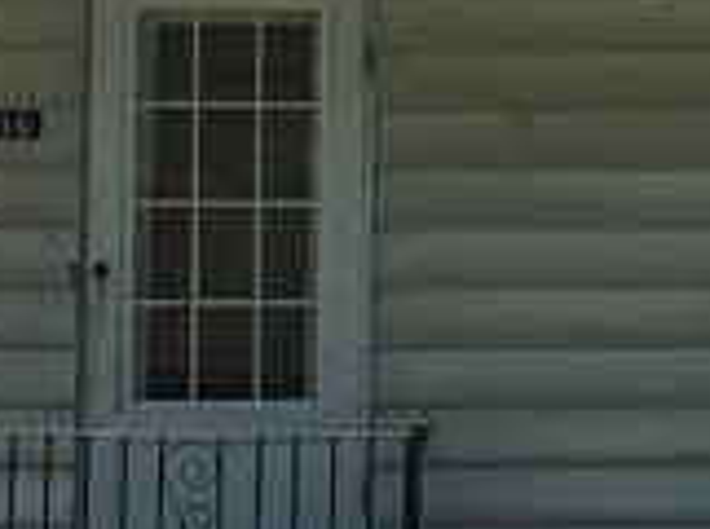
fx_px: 3786
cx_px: 745
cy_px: -48
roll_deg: -1.3
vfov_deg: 7.9
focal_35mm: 185
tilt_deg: +8.3
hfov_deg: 10.6
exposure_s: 1/1364
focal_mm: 4.15
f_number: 2.2
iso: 32
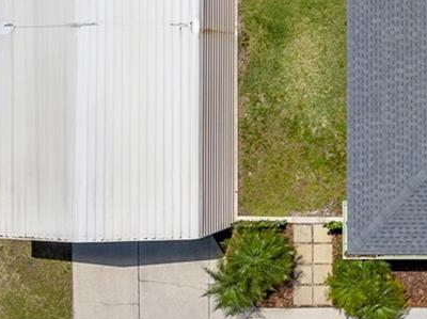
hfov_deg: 18.5
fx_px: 1183
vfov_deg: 15.3
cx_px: 608
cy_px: 74
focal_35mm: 96
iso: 200
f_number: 3.5
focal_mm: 12.29
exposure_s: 1/400
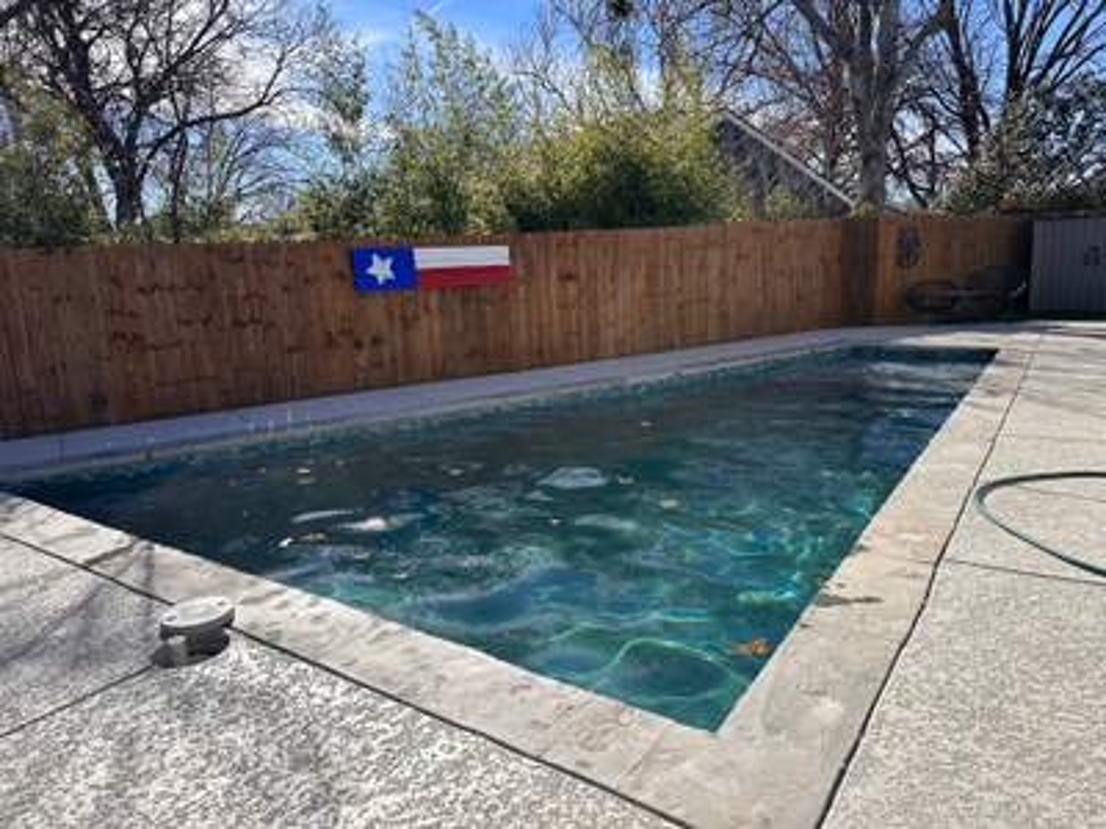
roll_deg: +2.2
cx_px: 553
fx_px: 767
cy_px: 414
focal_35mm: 24
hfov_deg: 71.6
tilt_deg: -12.4
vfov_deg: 56.8
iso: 80
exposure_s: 1/3155
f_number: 1.78
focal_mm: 6.86
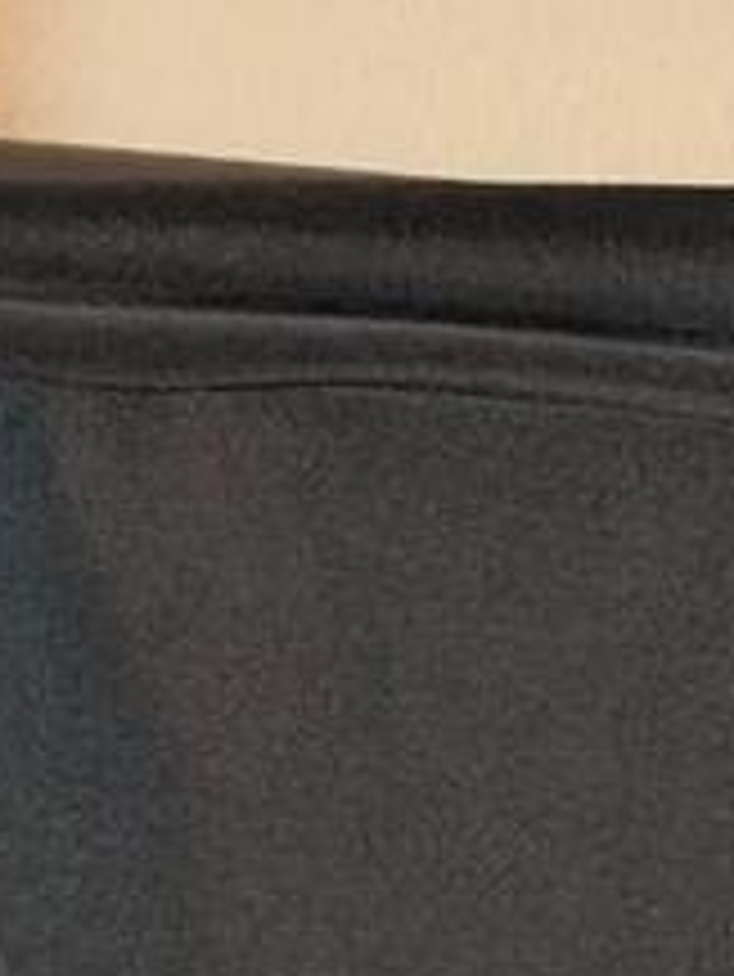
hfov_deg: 9.9
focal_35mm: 147
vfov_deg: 11.8
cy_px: 2049
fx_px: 4152
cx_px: 964
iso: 506
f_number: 1.68
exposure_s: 1/120
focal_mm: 6.9
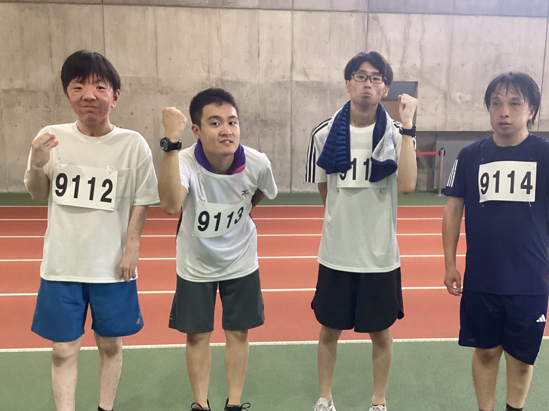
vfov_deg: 36.7
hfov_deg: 47.8
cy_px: 236
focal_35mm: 39
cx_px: 302
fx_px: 618
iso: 250
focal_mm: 3.3
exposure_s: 1/50
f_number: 2.4
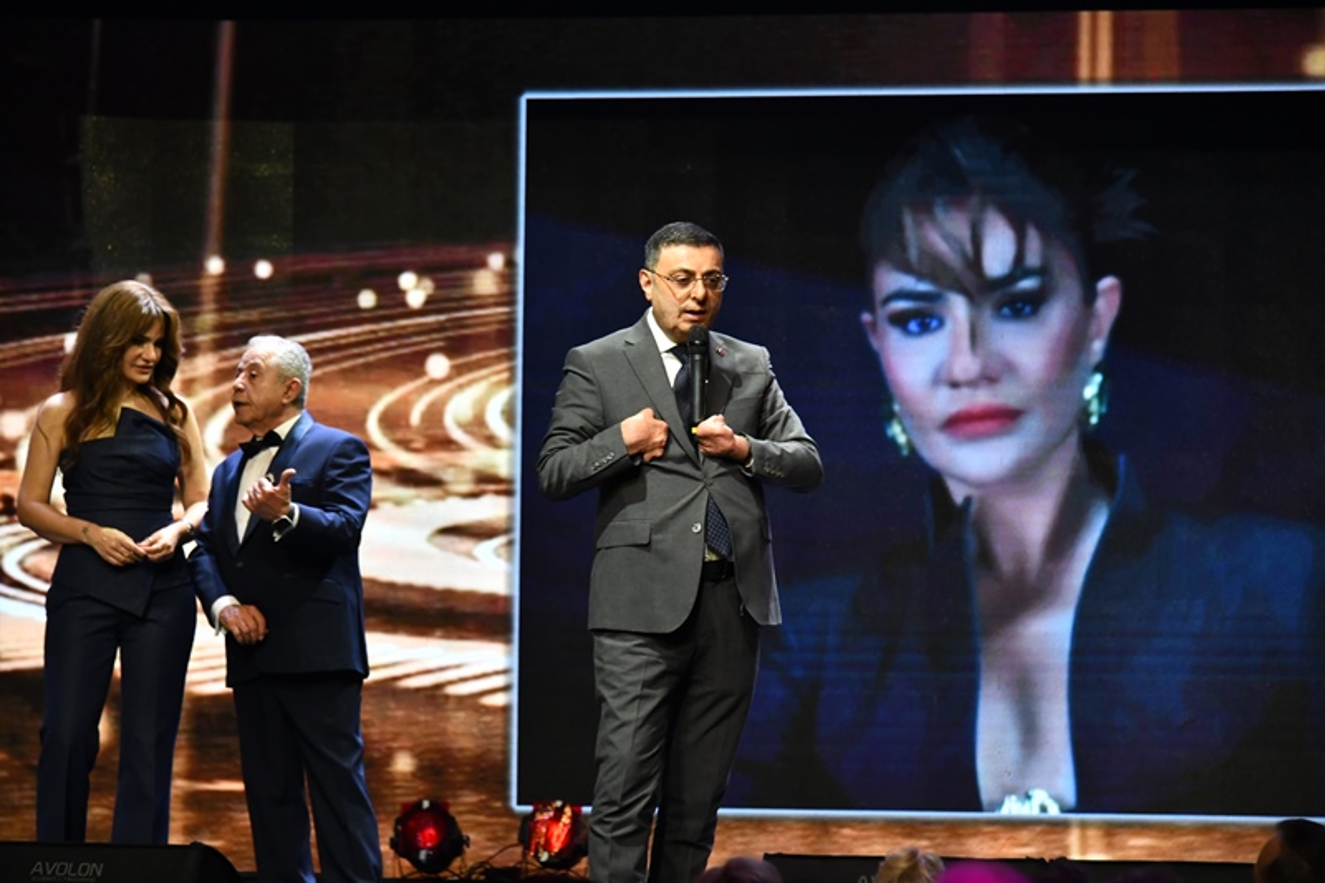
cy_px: 442
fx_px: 6255
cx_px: 662
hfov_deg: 12.1
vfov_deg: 8.1
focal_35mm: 170
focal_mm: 170
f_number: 5.6
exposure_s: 1/200
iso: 2500
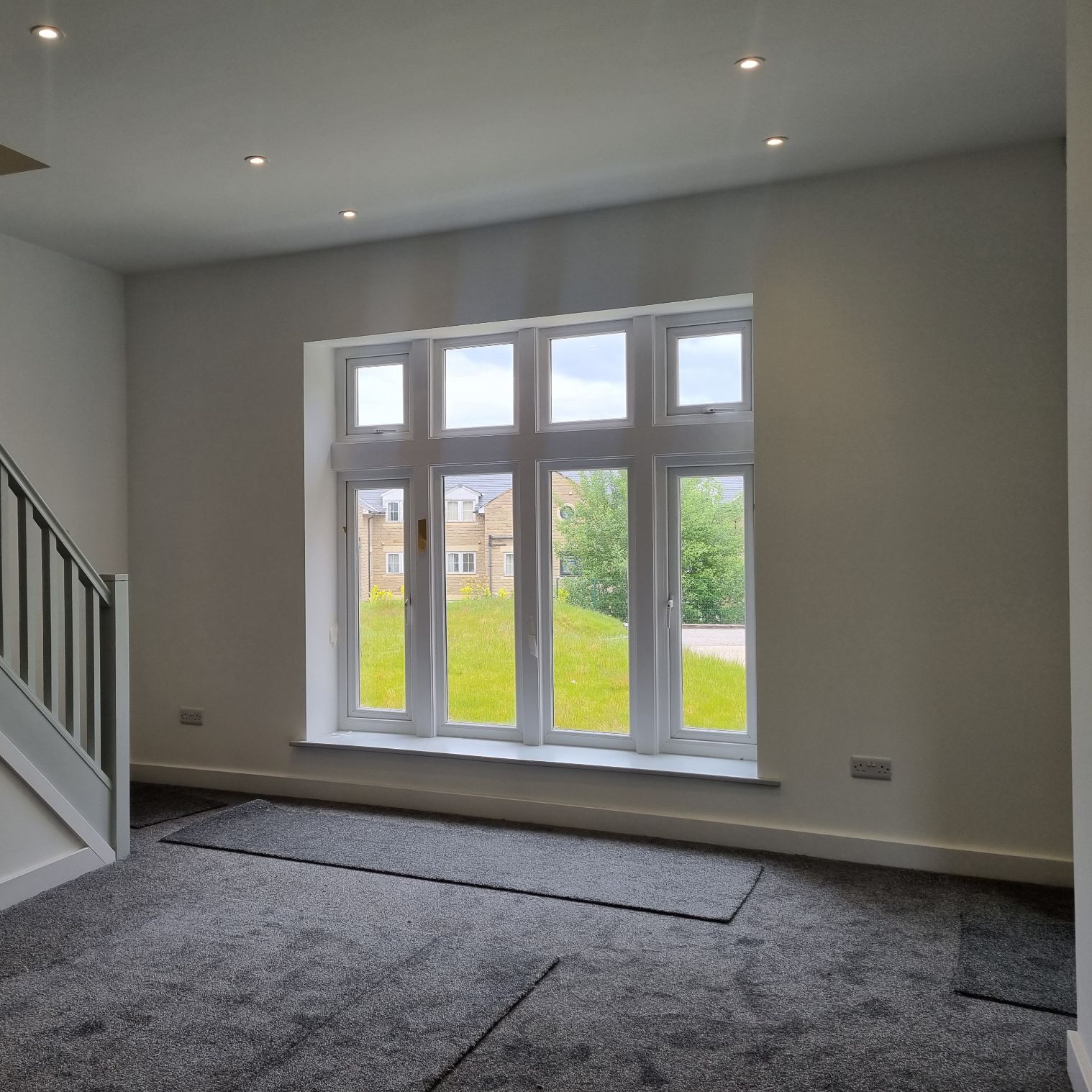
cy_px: 543
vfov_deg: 52.5
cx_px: 380
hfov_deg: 51.7
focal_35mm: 31
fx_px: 1106
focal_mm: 5.4
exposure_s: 1/263
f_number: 1.8
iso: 50
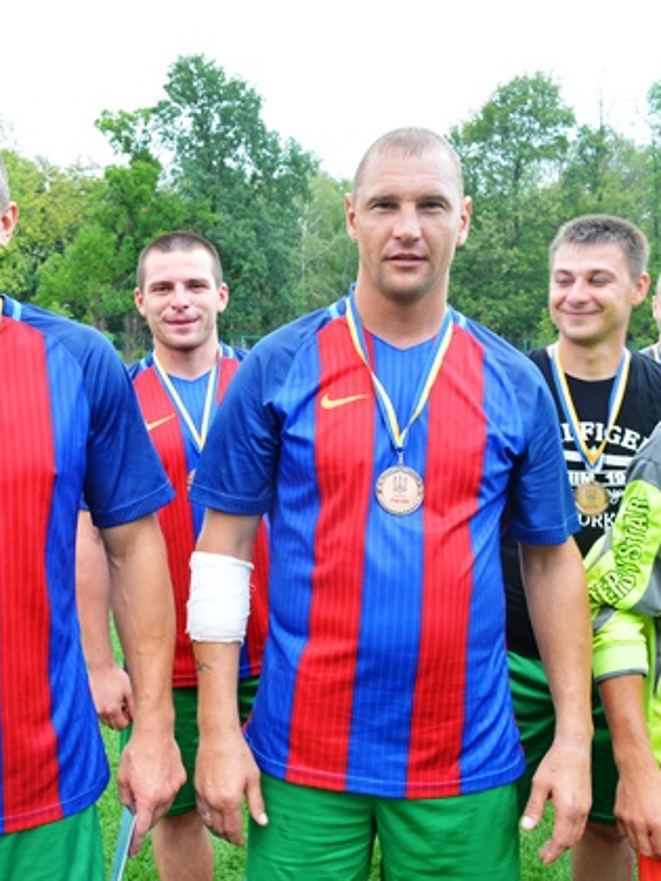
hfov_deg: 32.7
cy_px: 442
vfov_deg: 42.9
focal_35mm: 44
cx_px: 239
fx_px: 1120
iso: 160
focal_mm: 20
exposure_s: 1/60
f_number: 8
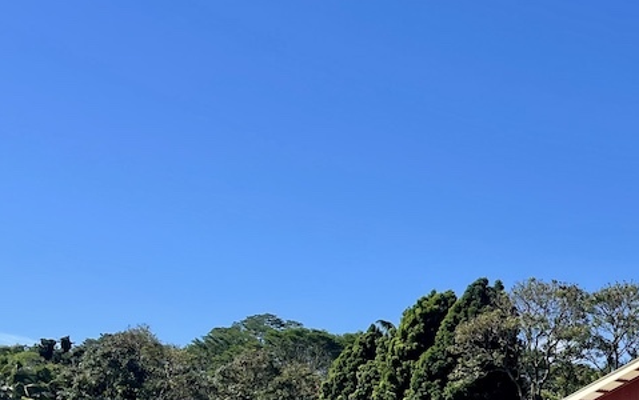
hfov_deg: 27.2
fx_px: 1202
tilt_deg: +8.0
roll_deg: -0.9
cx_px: 707
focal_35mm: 69
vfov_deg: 18.4
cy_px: 403
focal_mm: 4.2
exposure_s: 1/2174
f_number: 1.6
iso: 32
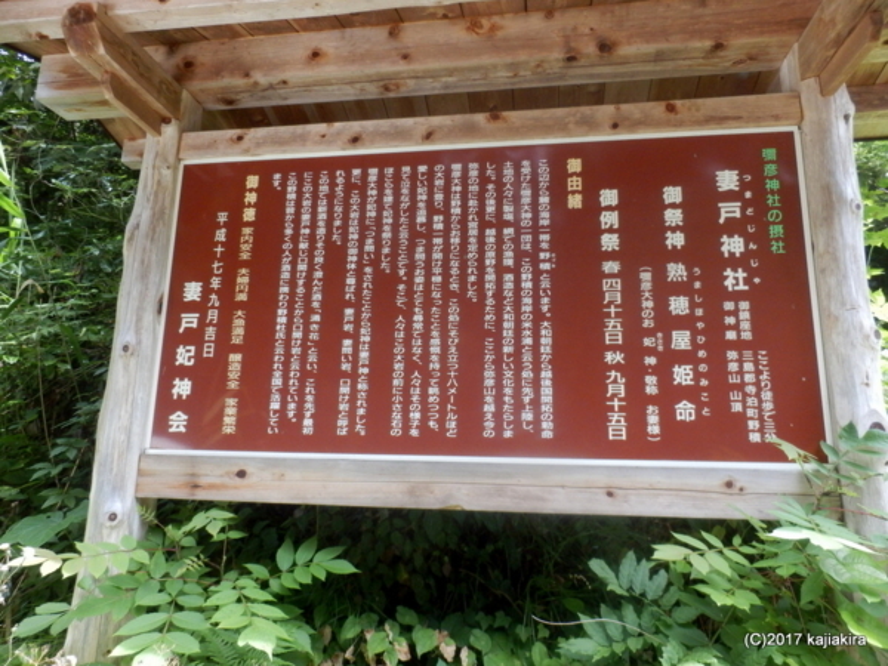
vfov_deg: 56.8
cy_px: 333
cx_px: 444
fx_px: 616
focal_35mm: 24
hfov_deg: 71.6
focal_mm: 4.2
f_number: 3
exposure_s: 1/320
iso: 250
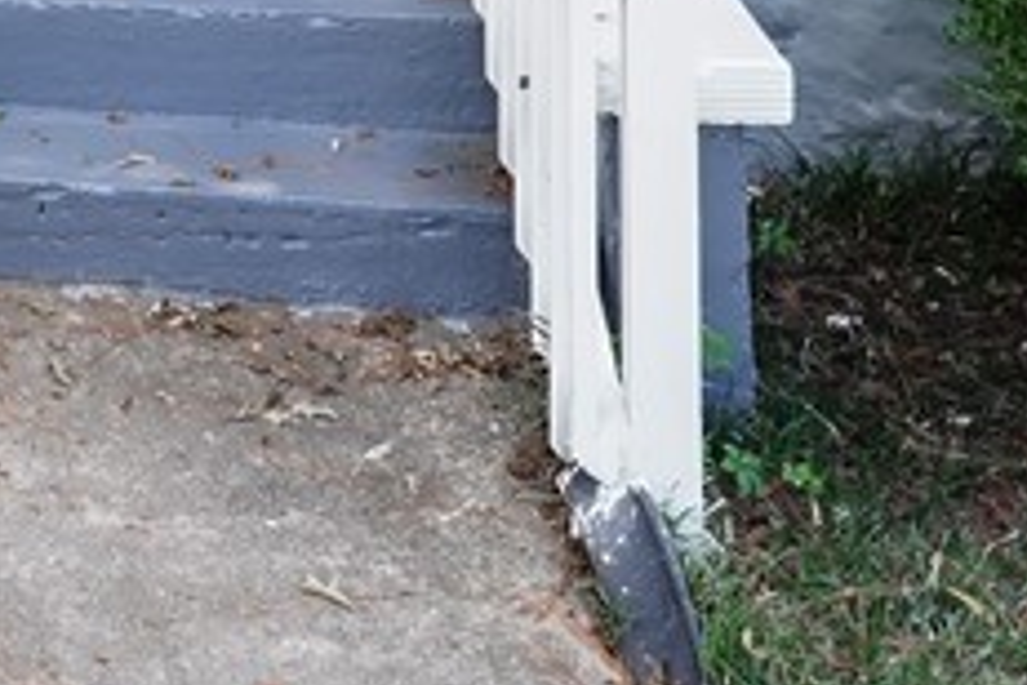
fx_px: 2282
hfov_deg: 22.9
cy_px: -876
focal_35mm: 80
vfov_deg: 13.4
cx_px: -271
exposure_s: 1/40
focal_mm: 17
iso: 320
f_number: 8
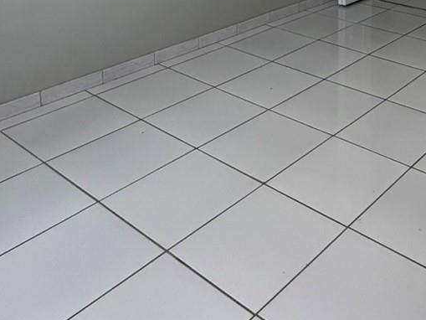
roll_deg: -0.3
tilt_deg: -8.1
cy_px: -87
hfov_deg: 39.2
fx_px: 542
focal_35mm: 44
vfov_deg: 27.8
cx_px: 400
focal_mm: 2.22
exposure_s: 1/120
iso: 160
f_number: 2.2
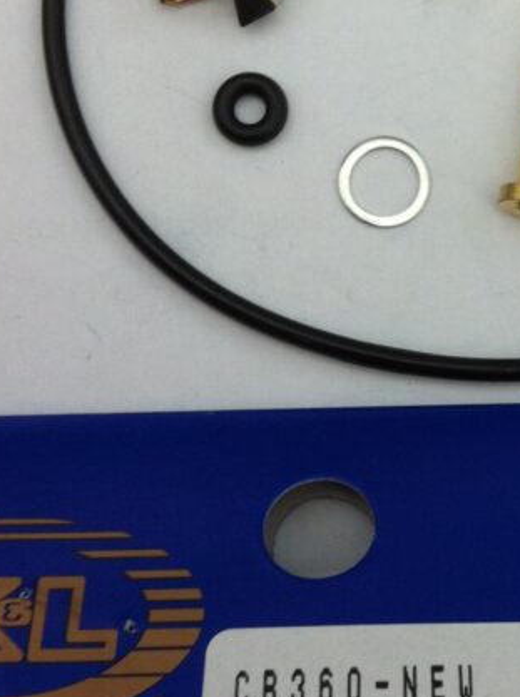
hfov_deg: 16.9
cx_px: 457
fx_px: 1729
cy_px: 334
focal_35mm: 86
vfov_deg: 22.8
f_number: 2.8
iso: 80
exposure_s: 1/15
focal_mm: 3.85
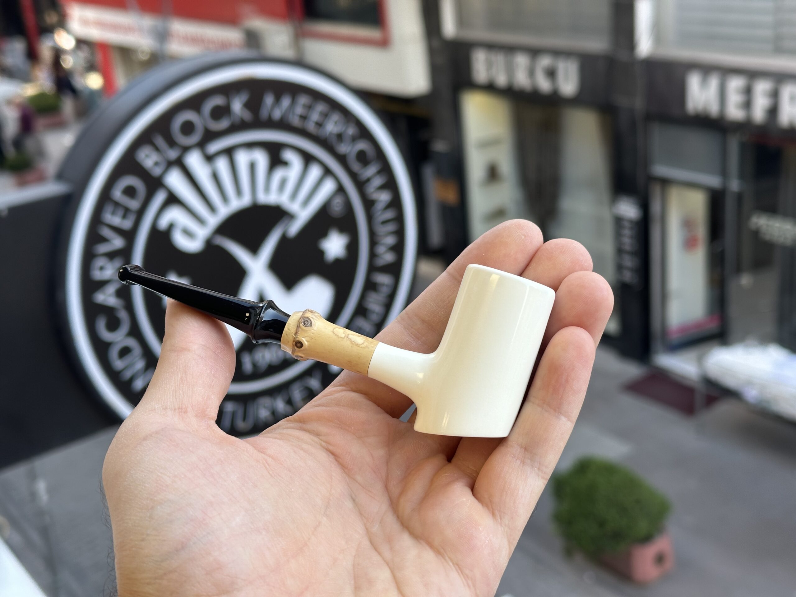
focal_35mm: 48
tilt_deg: -20.6
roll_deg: +5.9
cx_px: 398
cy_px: 298
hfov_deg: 39.7
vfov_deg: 30.3
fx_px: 1104
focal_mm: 6.86
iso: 50
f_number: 1.78
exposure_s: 1/139
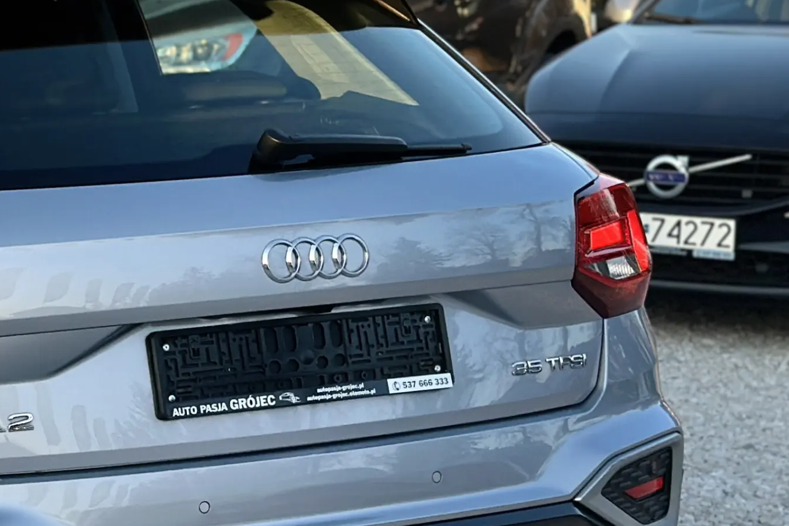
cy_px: 326
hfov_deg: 14.9
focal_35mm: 133
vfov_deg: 10.3
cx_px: -131
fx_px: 2915
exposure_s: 1/843
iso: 80
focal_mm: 6.86
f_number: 1.78
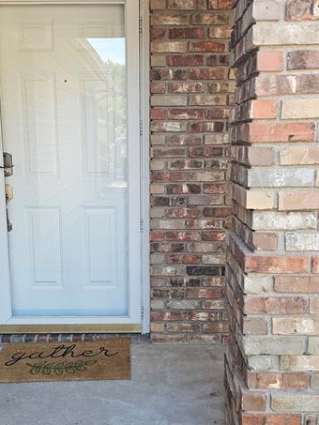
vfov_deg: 47.8
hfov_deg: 36.8
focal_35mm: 39
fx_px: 479
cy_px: 230
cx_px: 139
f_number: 1.7
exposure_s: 1/180
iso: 64
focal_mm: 6.3
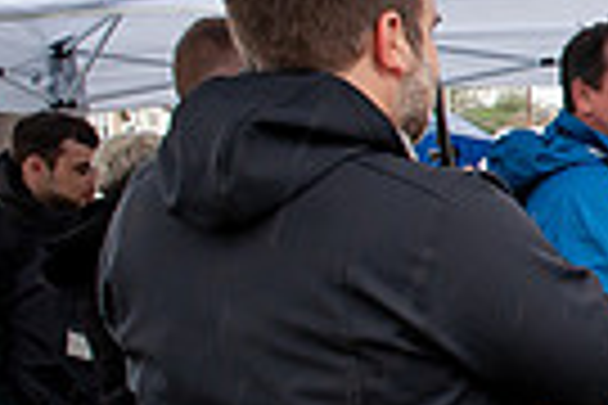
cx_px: 1293
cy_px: 324
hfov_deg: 15.1
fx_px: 1739
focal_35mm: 103
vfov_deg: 13.2
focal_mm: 24
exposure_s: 1/160
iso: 640
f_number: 6.3
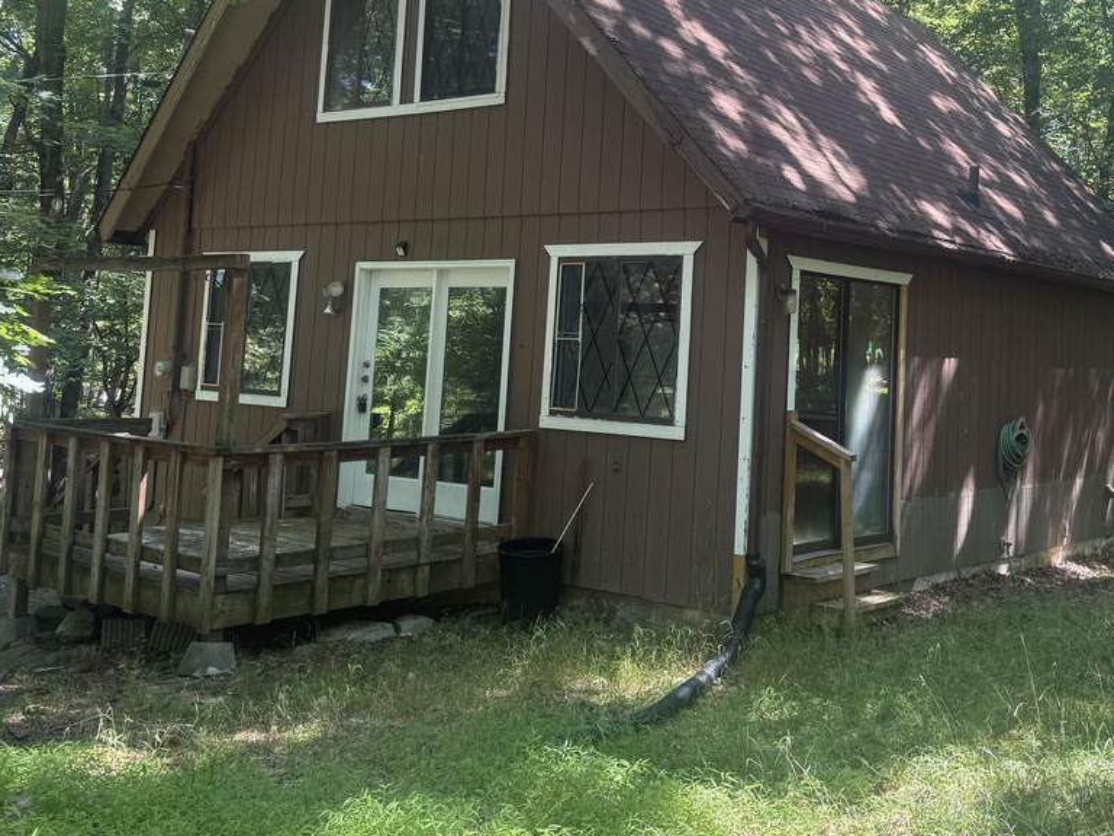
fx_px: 1287
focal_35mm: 40
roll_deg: -3.6
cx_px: 762
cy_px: 244
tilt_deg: +5.3
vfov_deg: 35.4
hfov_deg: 45.9
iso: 100
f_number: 1.78
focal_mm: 6.76
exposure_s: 1/121
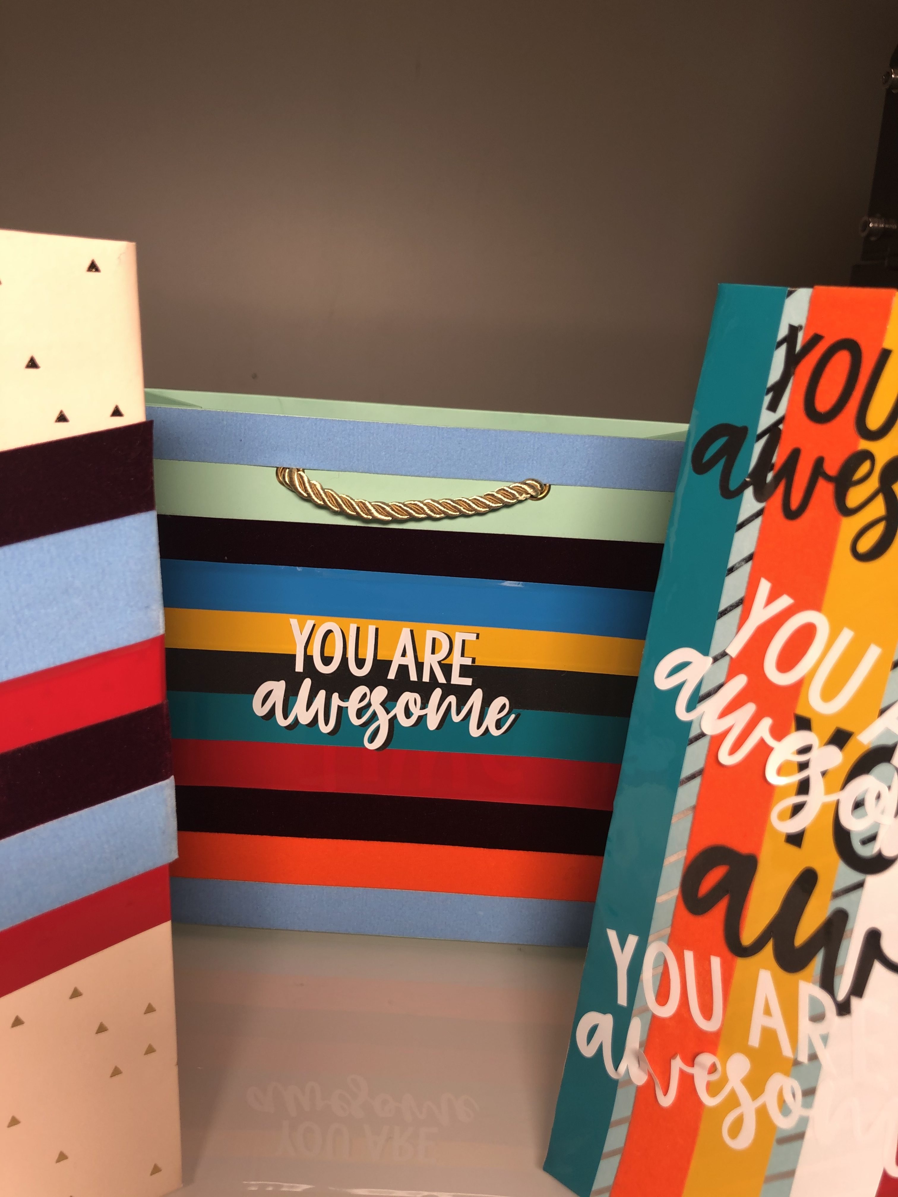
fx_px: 968
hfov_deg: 49.7
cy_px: 598
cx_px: 449
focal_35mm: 28
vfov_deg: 63.4
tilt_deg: -13.6
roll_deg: -4.3
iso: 20
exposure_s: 1/118
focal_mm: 4
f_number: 1.8
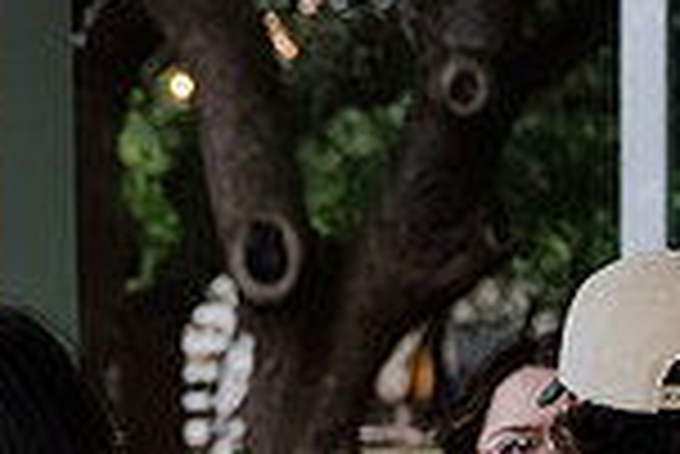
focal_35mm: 154
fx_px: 2912
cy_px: 641
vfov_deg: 8.8
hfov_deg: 12.4
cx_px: -455
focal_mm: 40
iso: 4000
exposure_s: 1/160
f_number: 3.2
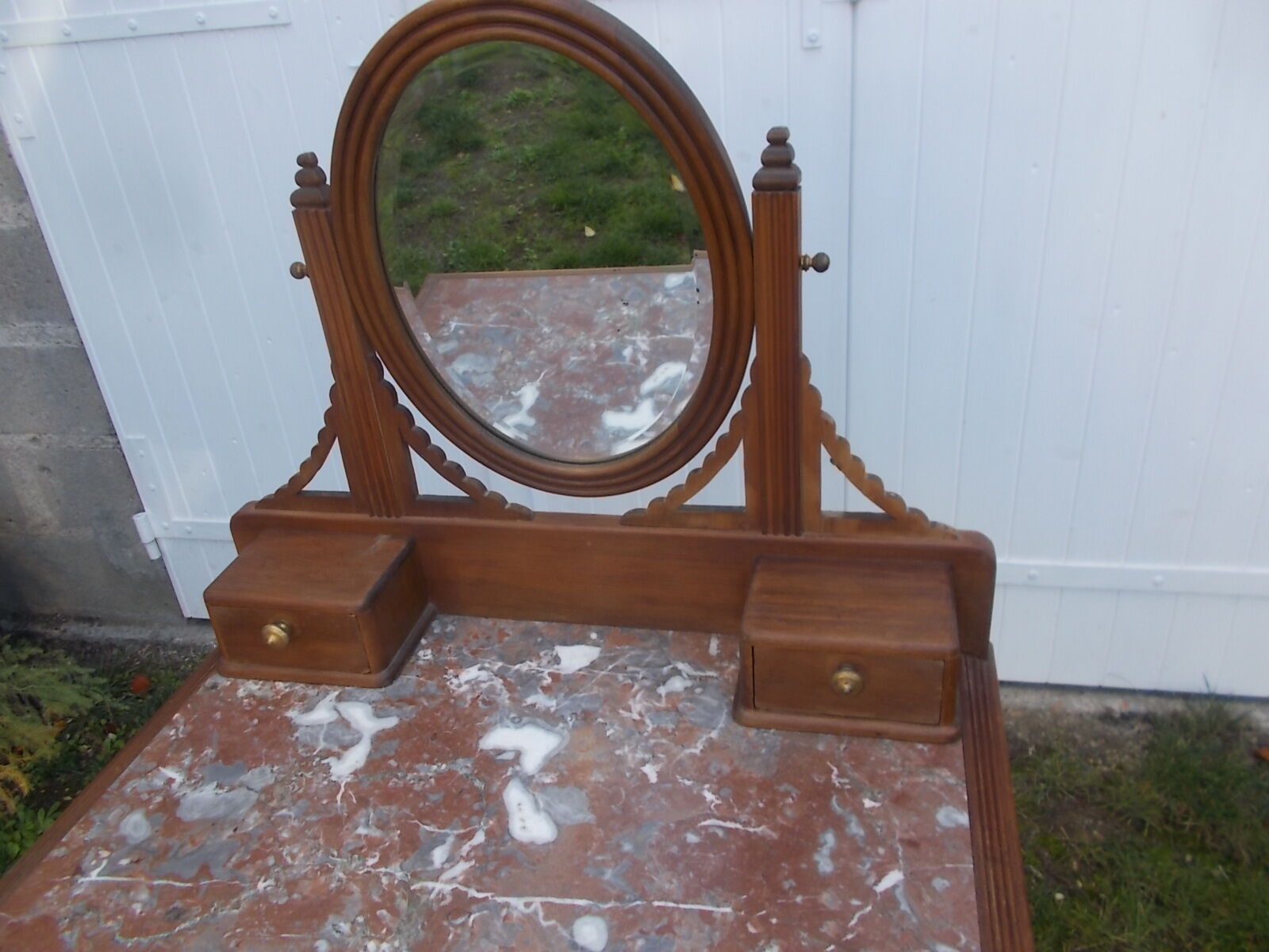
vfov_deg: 53.1
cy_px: 476
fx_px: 953
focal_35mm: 26
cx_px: 634
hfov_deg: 67.3
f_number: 3.2
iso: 80
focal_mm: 4.6
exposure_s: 1/125
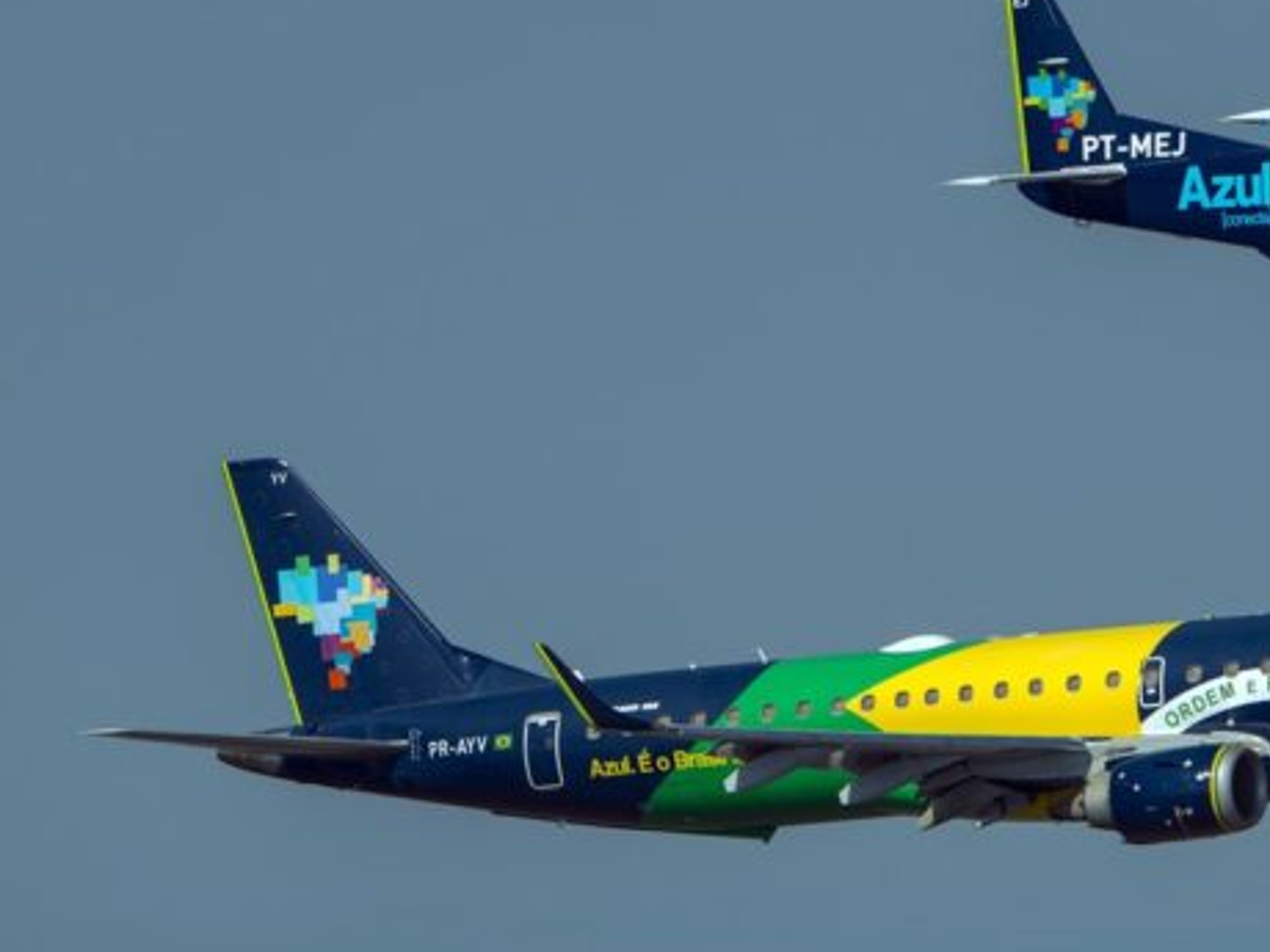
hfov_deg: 5.6
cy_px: 490
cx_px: 1038
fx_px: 12951
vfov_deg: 4.2
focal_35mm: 353
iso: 400
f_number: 6.3
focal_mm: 220
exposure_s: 1/500
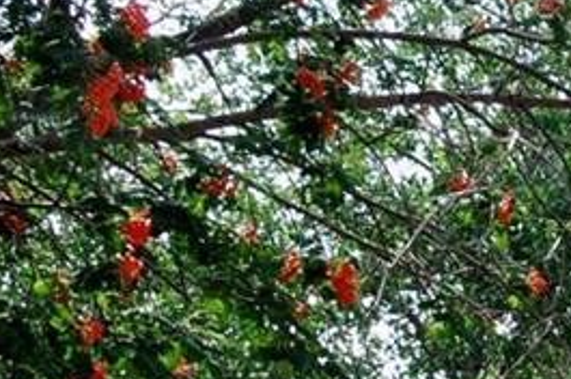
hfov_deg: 10.3
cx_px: 1532
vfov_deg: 8.0
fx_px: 2582
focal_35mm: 163
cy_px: 756
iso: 400
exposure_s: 1/100
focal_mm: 18
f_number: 13
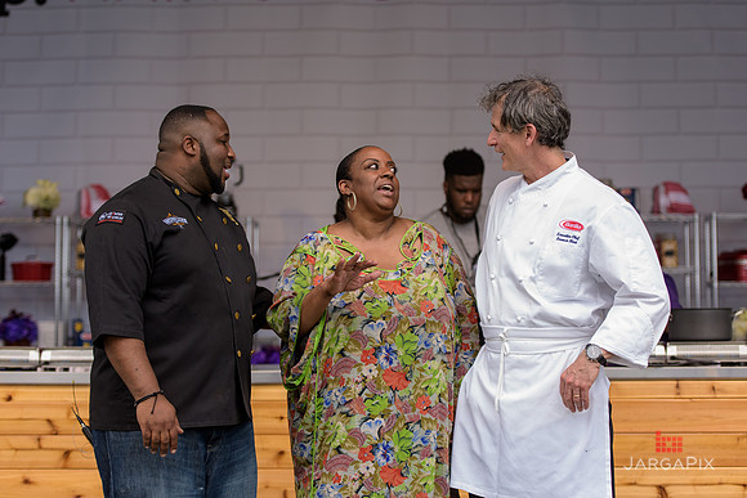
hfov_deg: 24.8
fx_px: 1702
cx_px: 374
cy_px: 249
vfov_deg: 16.7
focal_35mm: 82
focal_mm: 82
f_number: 3.2
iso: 250
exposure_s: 1/800
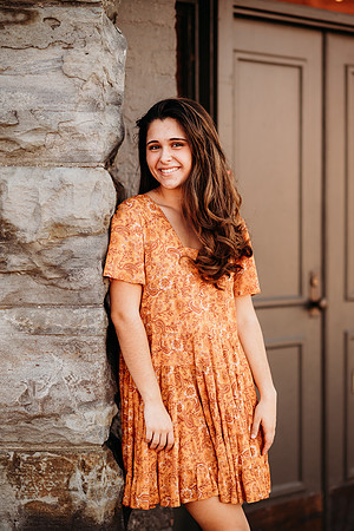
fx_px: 1254
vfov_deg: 23.9
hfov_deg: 16.1
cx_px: 177
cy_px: 266
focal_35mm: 85
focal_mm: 85
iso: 160
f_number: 2
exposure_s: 1/500
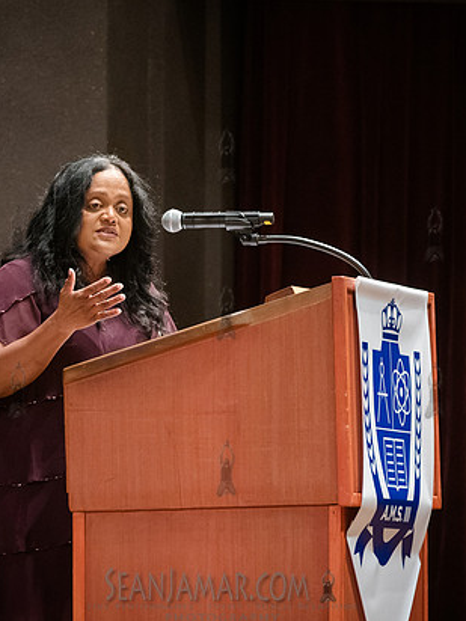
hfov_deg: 5.3
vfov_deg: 7.0
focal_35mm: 282
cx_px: 137
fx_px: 5062
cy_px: 273
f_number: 4
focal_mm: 170
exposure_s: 1/200
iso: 5000
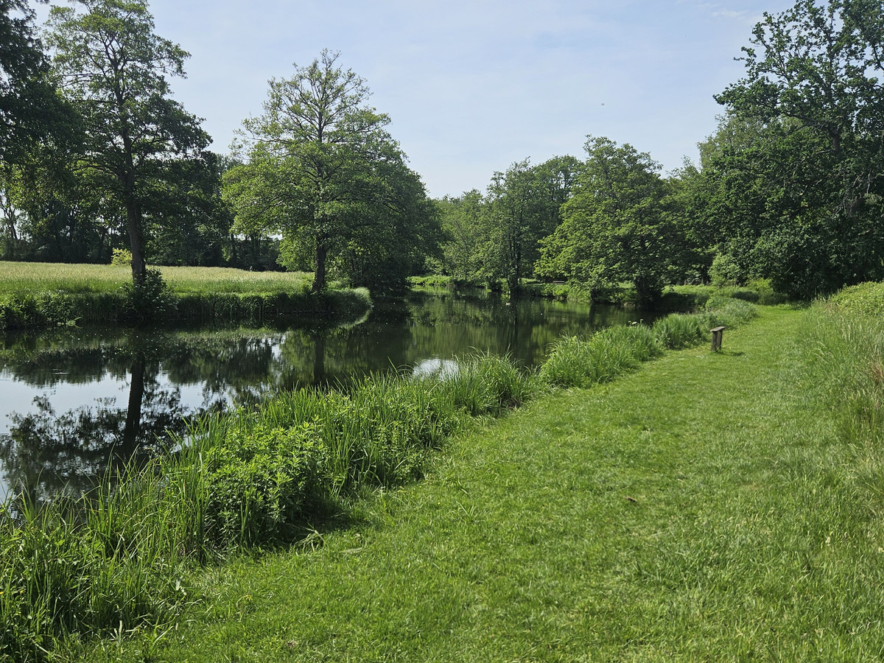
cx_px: 442
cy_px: 332
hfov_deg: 73.9
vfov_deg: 58.9
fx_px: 587
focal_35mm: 23
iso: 25
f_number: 1.8
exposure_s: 1/2635
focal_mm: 5.4
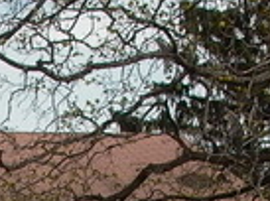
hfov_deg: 10.7
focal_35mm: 178
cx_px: -150
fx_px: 1385
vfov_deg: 8.0
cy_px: 380
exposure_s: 1/652
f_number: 5.58
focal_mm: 8.19
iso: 100
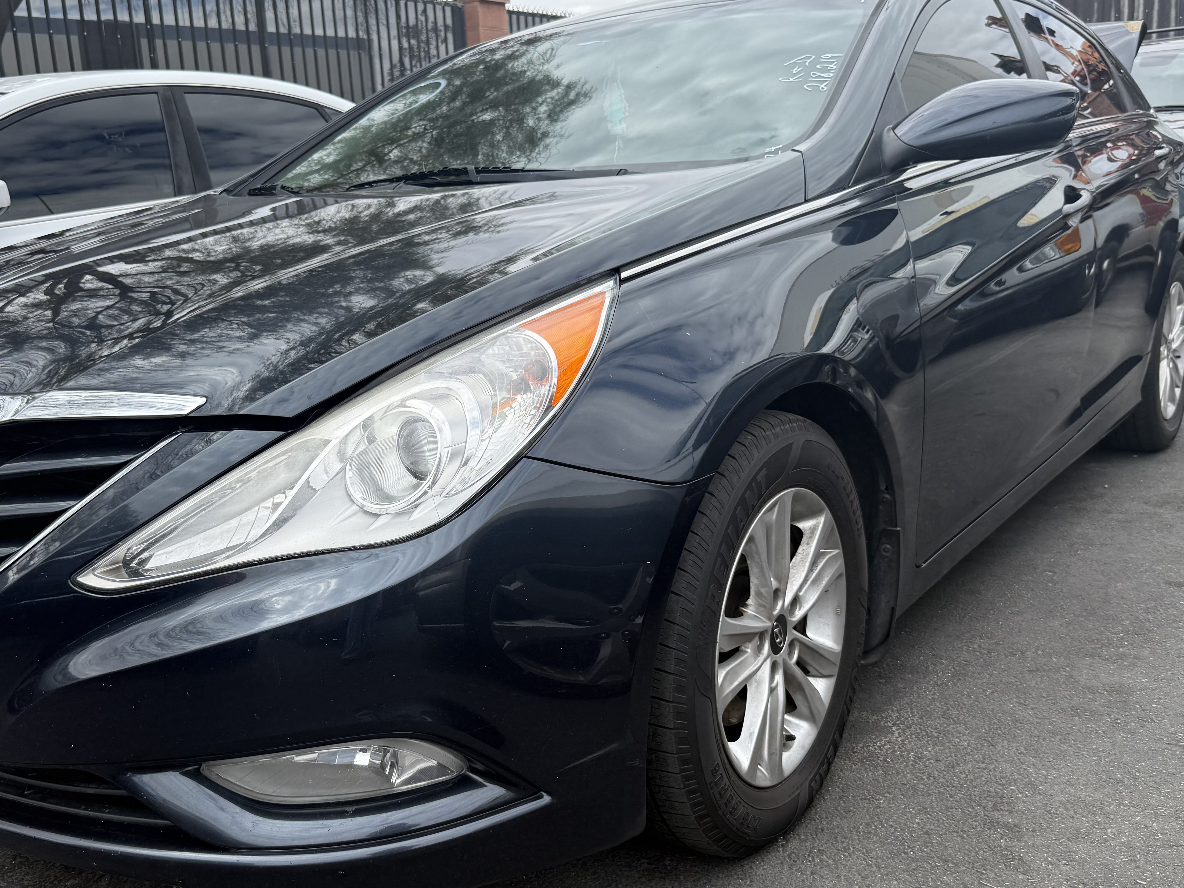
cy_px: 450
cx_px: 493
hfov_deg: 53.7
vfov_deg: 41.8
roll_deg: +4.1
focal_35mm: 34
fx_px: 1163
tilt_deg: -12.0
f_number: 1.78
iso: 80
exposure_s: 1/2801
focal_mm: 6.76
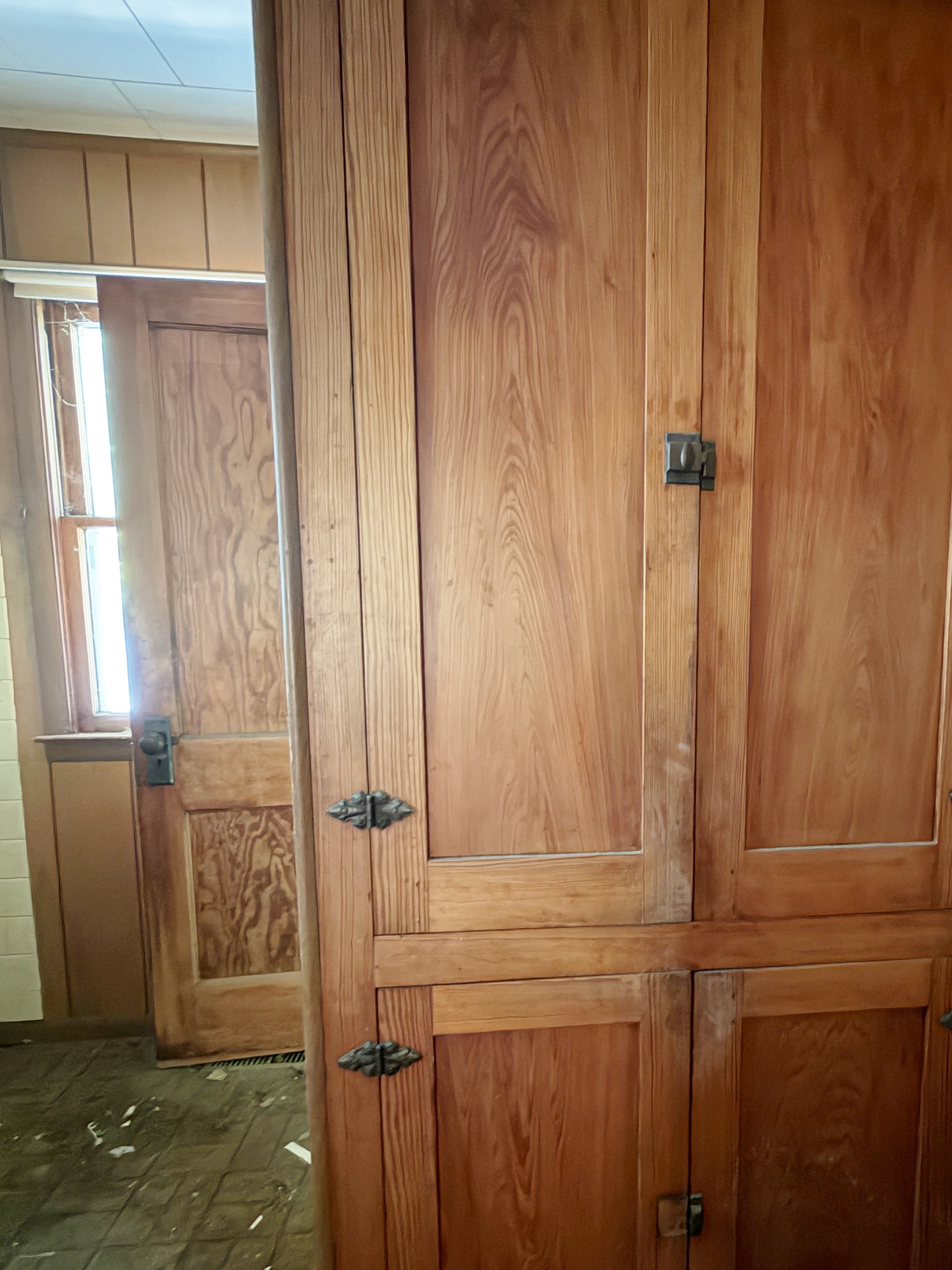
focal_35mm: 21
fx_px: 770
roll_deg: +2.4
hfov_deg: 61.9
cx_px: 634
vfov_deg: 78.8
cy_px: 691
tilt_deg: -7.5
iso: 1250
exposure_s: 1/9
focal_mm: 2.22
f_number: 2.2
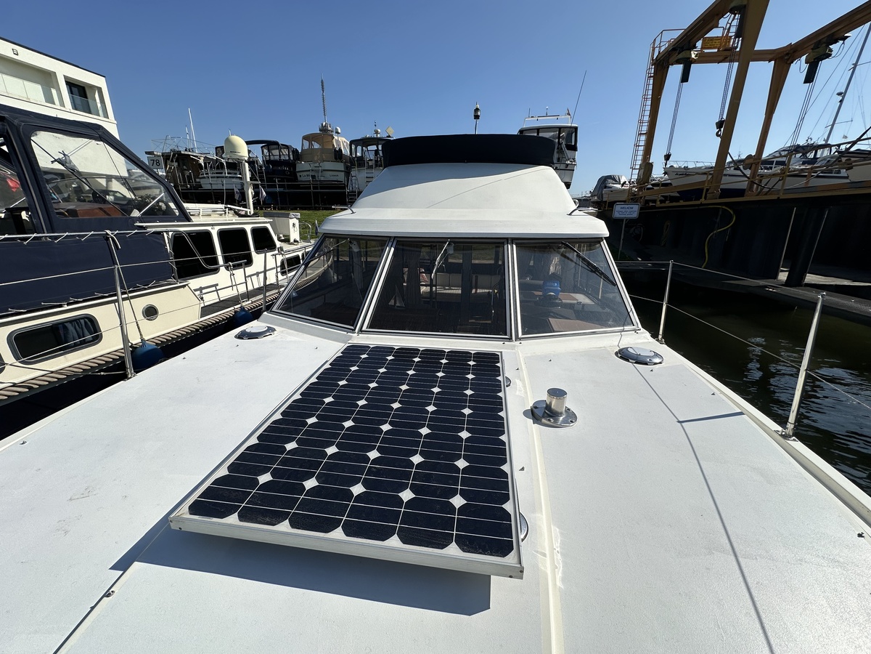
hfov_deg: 102.1
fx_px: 352
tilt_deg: -17.9
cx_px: 436
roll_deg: -0.1
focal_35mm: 14
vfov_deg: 85.7
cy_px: 327
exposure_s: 1/4000
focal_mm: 2.22
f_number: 2.2
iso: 50
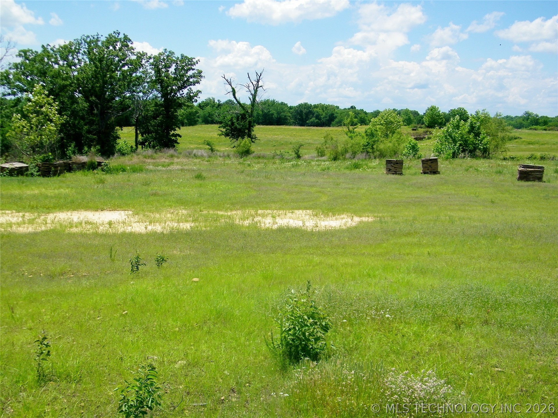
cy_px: 209
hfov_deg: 47.9
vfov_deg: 36.8
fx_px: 629
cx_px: 279
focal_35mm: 39
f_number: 7.6
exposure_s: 1/250
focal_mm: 6.9
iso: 80
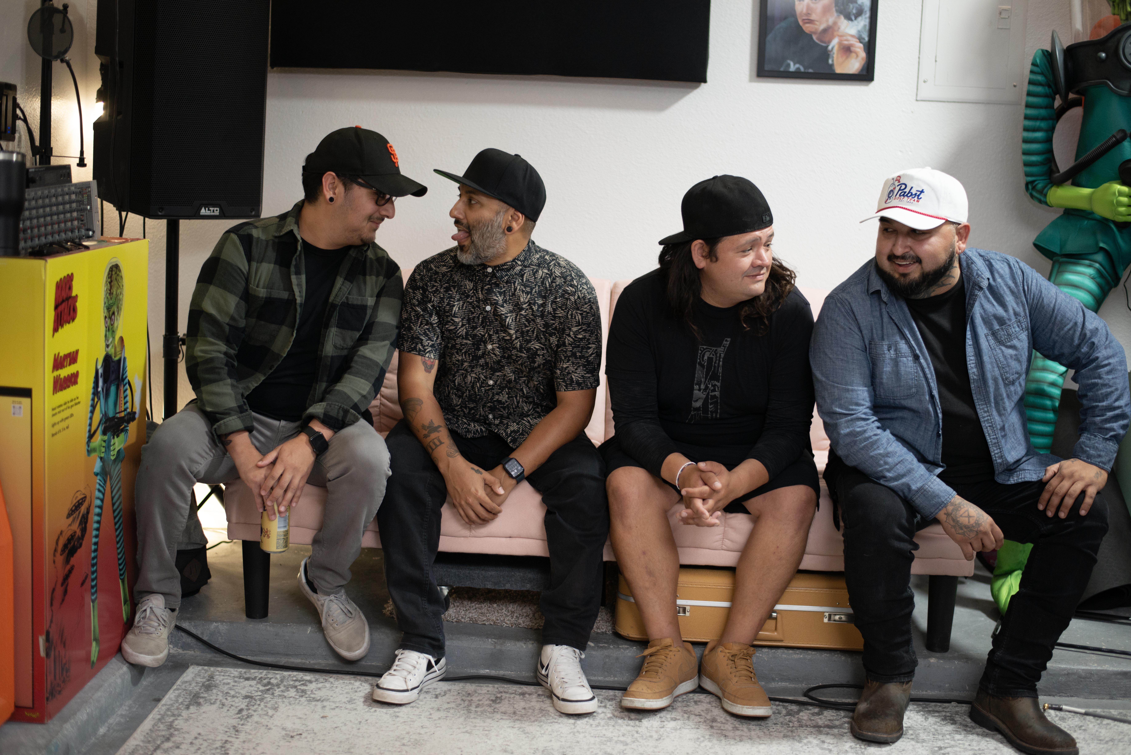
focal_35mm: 50
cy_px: 378
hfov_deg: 39.6
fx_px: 1571
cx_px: 566
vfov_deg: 27.0
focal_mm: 50
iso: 1100
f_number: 1.8
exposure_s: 1/100
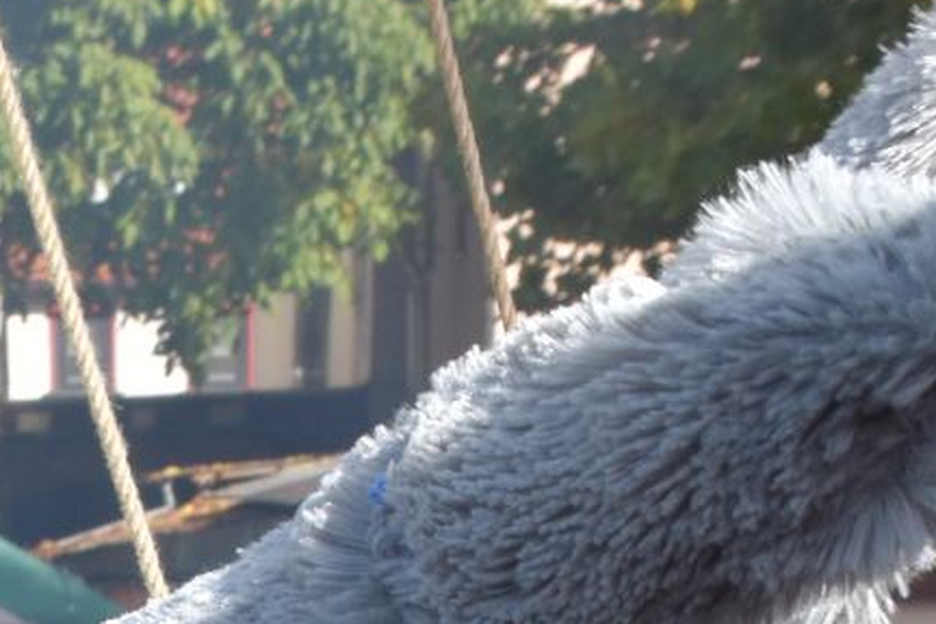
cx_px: -464
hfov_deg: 10.0
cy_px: 1204
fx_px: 5174
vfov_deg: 6.7
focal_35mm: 199
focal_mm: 28
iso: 640
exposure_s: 1/500
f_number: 11
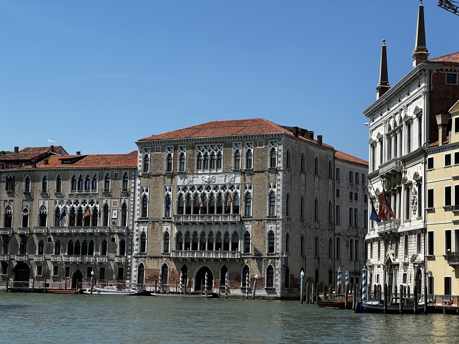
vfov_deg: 19.1
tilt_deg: +6.1
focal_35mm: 77
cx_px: 230
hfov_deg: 25.3
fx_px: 1021
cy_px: 172
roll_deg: -2.0
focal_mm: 9
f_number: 2.8
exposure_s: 1/995
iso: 32
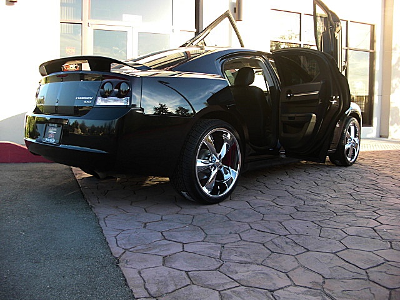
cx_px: 200
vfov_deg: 39.7
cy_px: 150
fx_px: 416
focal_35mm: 36
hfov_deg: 51.4
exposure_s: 1/100
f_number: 2.8
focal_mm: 6.3
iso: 50
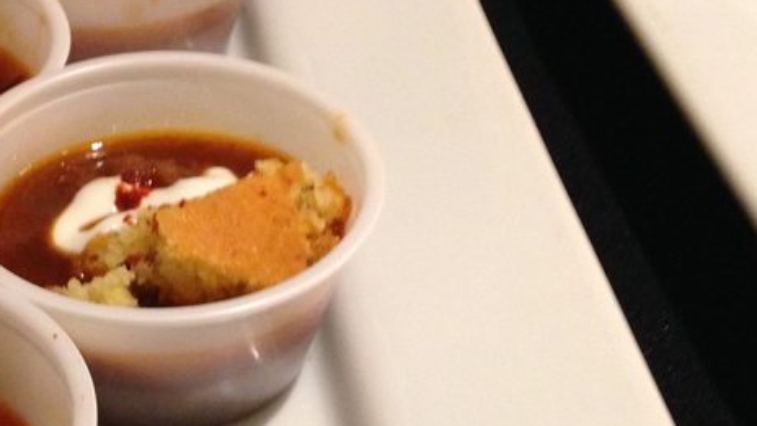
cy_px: 415
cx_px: 160
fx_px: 1245
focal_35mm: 62
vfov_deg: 18.9
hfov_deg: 33.0
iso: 250
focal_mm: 4.12
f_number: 2.4
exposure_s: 1/20
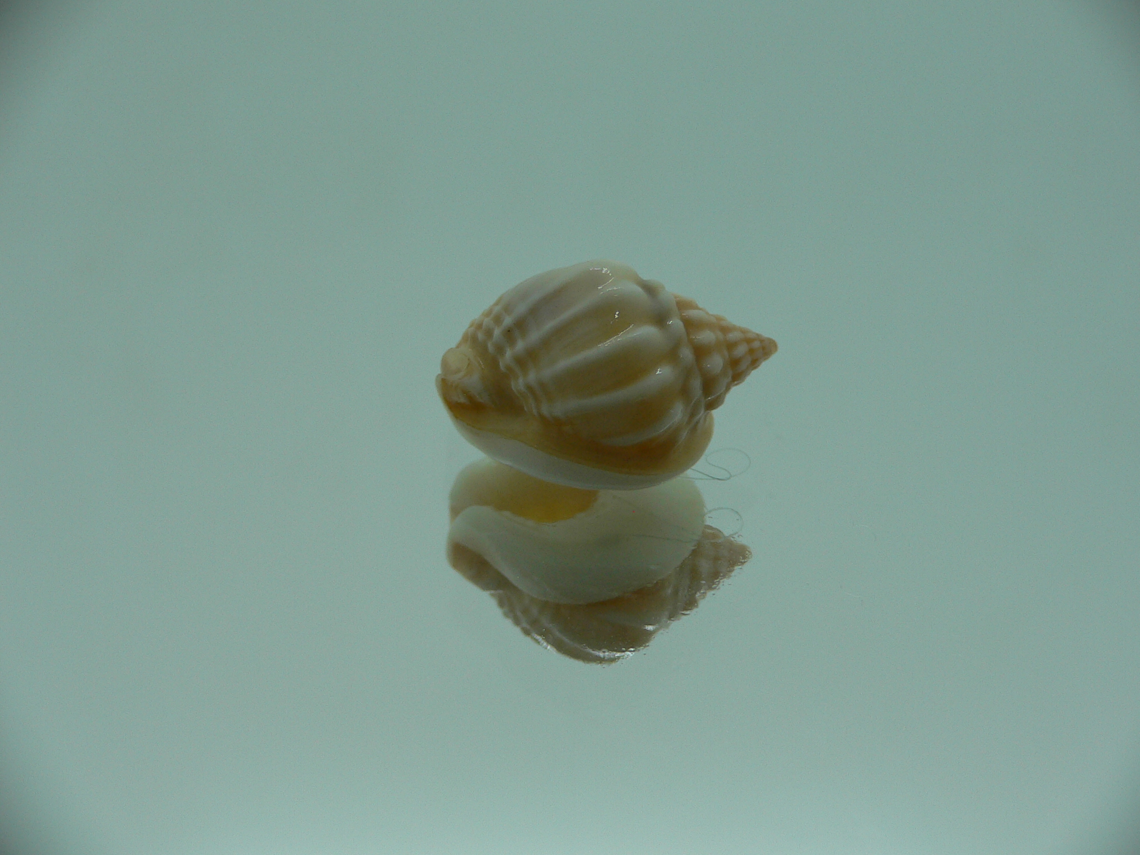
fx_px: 1153
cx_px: 570
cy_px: 428
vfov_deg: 40.7
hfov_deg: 52.6
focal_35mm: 35
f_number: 2.8
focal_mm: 4.6
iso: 80
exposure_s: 1/80
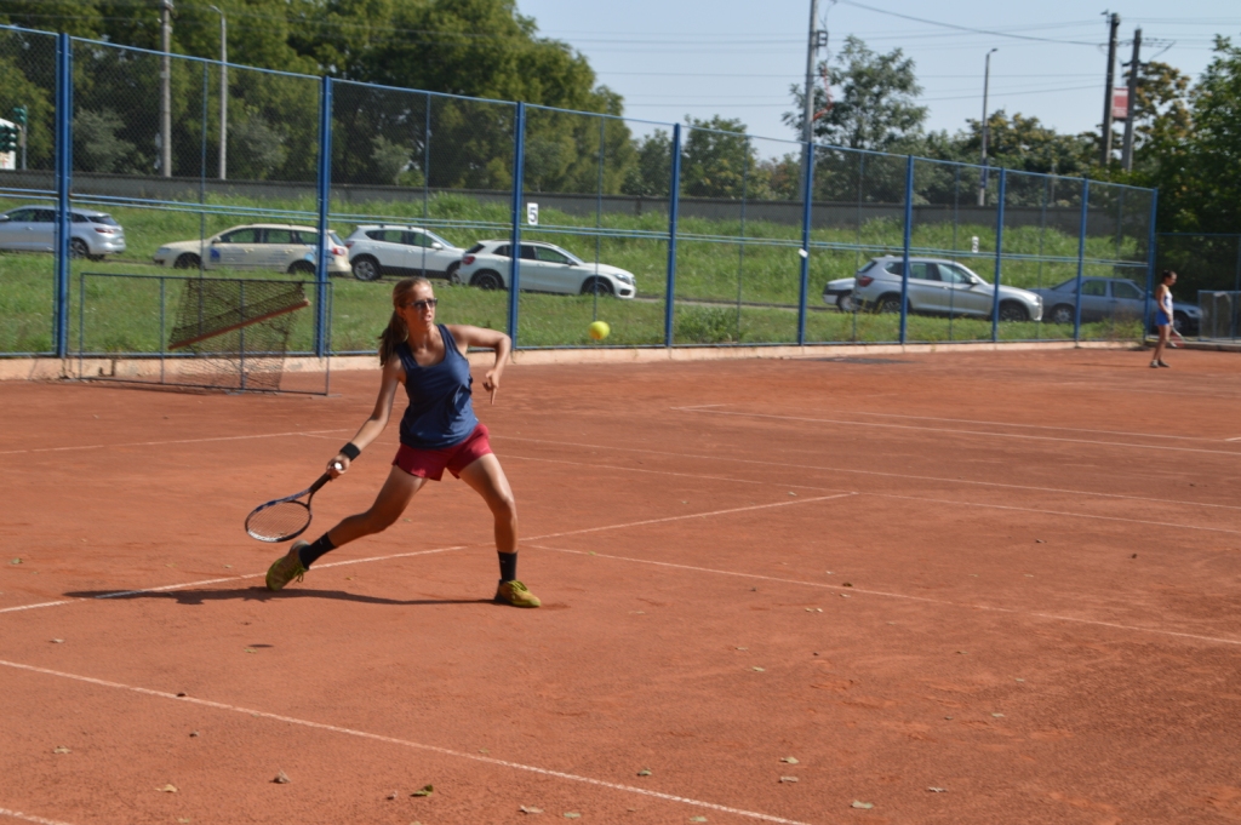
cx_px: 620
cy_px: 412
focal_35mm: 60
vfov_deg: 22.6
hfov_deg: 33.4
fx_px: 2067
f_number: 7.1
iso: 100
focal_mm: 40
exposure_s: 1/200
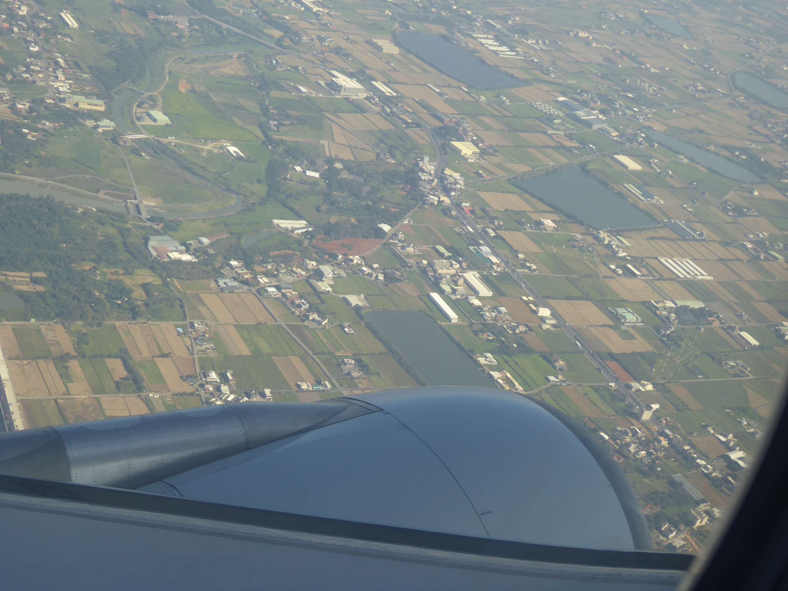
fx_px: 1366
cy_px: 296
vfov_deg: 24.4
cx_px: 394
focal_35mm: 60
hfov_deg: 32.2
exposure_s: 1/400
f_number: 4.2
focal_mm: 10.3
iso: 100
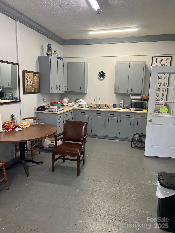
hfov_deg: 53.1
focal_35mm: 26
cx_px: 88
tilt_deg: -9.3
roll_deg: -1.1
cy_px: 116
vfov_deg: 67.3
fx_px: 175
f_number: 1.5
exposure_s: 1/60
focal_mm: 5.7
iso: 80
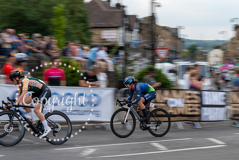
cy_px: 89
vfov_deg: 16.6
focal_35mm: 82
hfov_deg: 24.7
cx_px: 133
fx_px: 545
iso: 500
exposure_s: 1/100
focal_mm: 74
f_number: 10
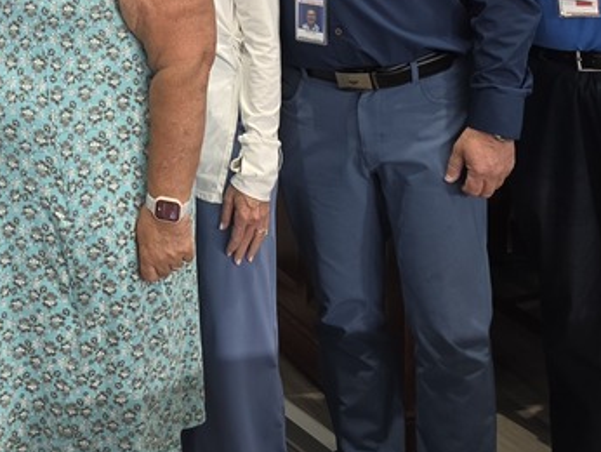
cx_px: -26
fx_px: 1181
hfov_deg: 26.7
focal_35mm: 68
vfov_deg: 19.5
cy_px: -176
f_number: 1.7
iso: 320
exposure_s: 1/40
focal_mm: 6.3
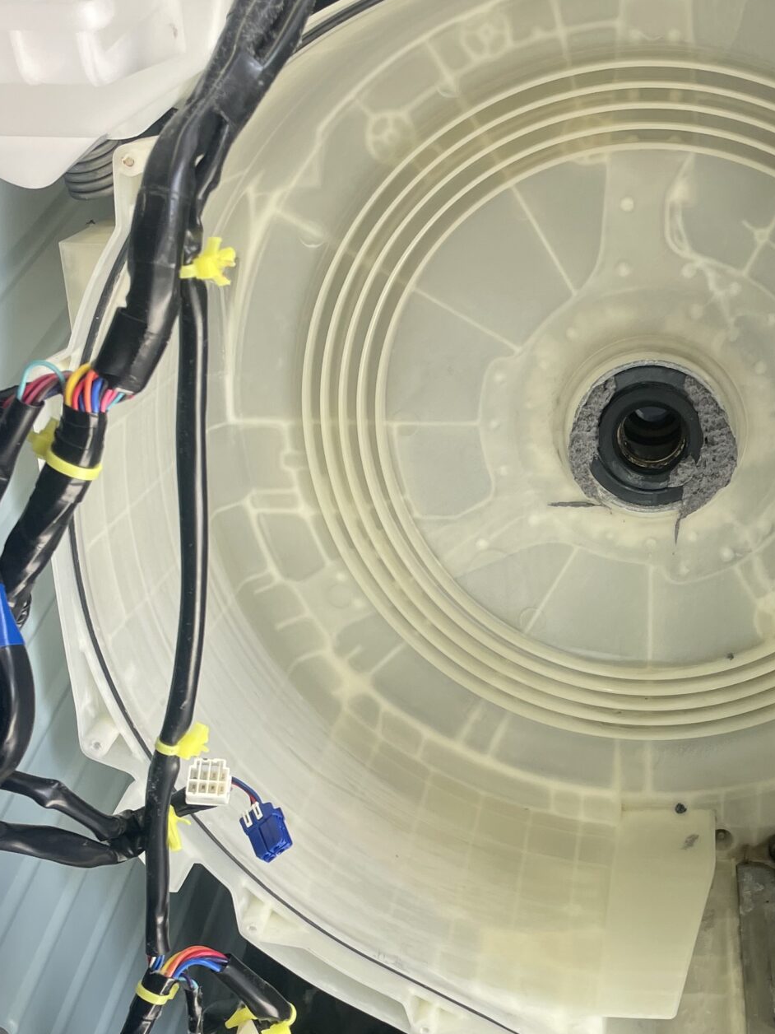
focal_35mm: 53
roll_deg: +0.2
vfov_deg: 36.0
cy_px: 619
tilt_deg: -35.3
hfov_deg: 26.8
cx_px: 652
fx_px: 1582
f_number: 1.6
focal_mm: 4.2
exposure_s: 1/121
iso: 50
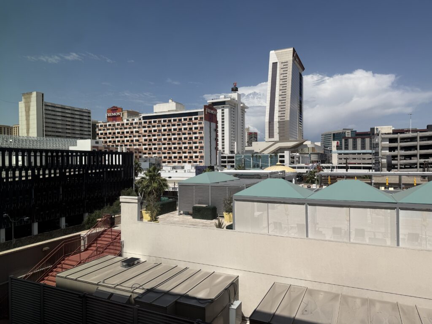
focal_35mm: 24
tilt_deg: +0.1
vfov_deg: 56.8
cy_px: 162
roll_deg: +0.4
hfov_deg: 71.6
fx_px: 300
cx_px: 216
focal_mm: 6.76
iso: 80
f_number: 1.78
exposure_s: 1/6173
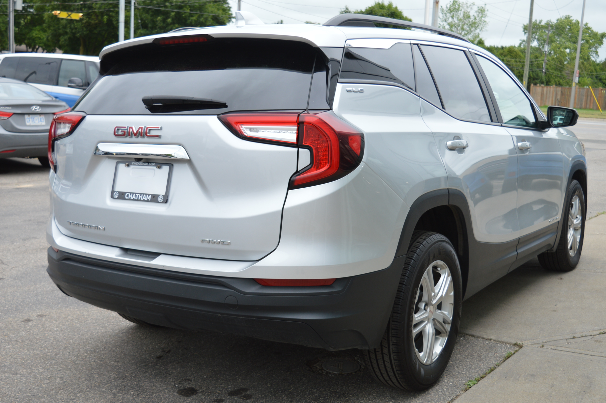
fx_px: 706
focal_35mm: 42
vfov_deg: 31.8
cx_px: 303
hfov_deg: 46.4
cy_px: 202
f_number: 5.6
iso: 180
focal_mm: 28
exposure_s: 1/125
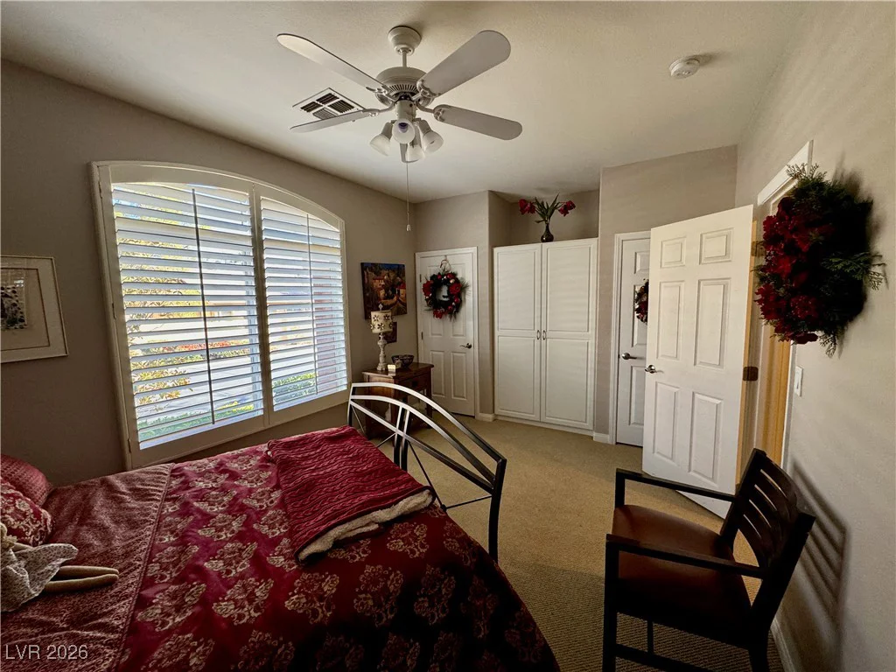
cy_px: 336
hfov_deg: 102.1
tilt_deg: -6.6
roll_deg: +0.8
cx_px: 448
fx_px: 362
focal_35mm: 14
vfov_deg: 85.7
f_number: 2.2
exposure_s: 1/120
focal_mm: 2.22
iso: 200
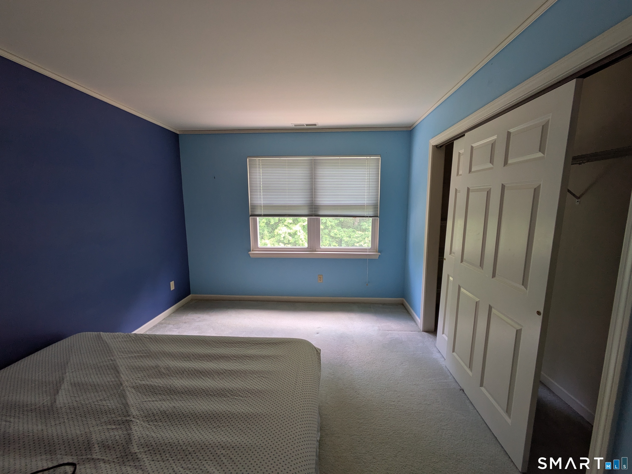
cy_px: 237
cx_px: 316
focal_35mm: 14
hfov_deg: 102.0
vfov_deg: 85.7
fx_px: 256
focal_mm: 1.83
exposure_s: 1/24
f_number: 2.2
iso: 49
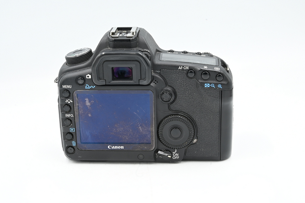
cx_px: 152
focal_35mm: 63
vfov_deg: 21.6
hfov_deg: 31.9
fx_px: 534
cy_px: 102
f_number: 14
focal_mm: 63
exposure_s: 1/8
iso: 100
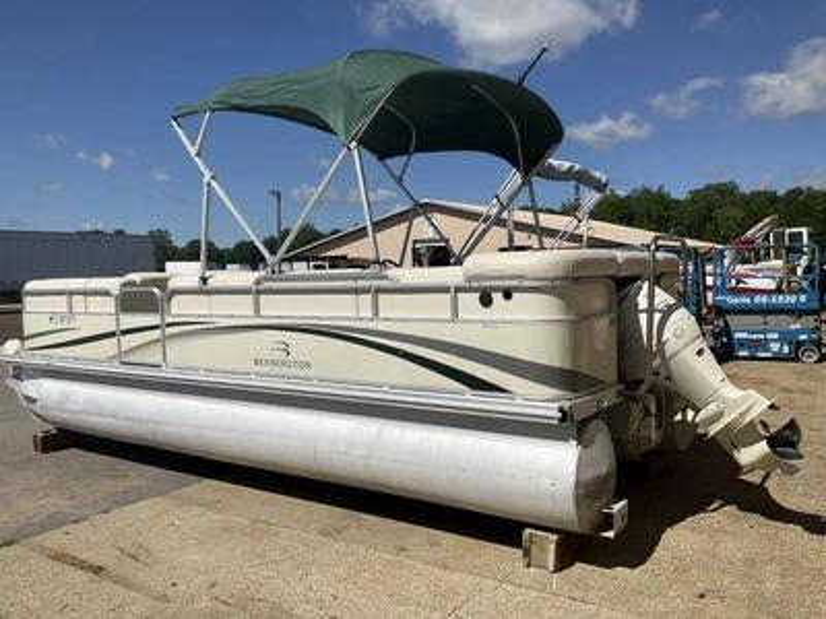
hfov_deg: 61.7
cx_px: 413
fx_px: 692
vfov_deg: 48.2
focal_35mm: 29
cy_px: 310
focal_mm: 3
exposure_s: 1/4785
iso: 25
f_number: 1.8
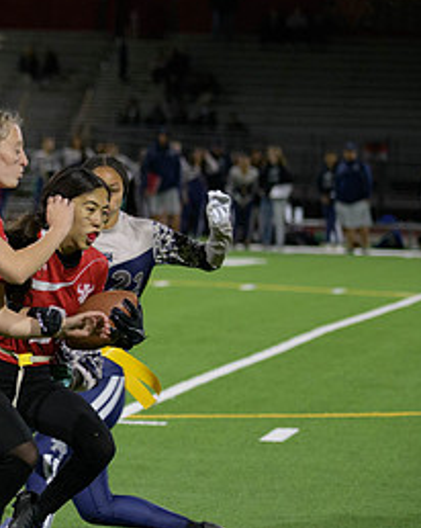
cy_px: 251
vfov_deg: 9.3
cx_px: -94
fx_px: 3228
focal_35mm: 207
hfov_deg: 7.4
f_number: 2.8
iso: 2500
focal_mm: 98
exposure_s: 1/640
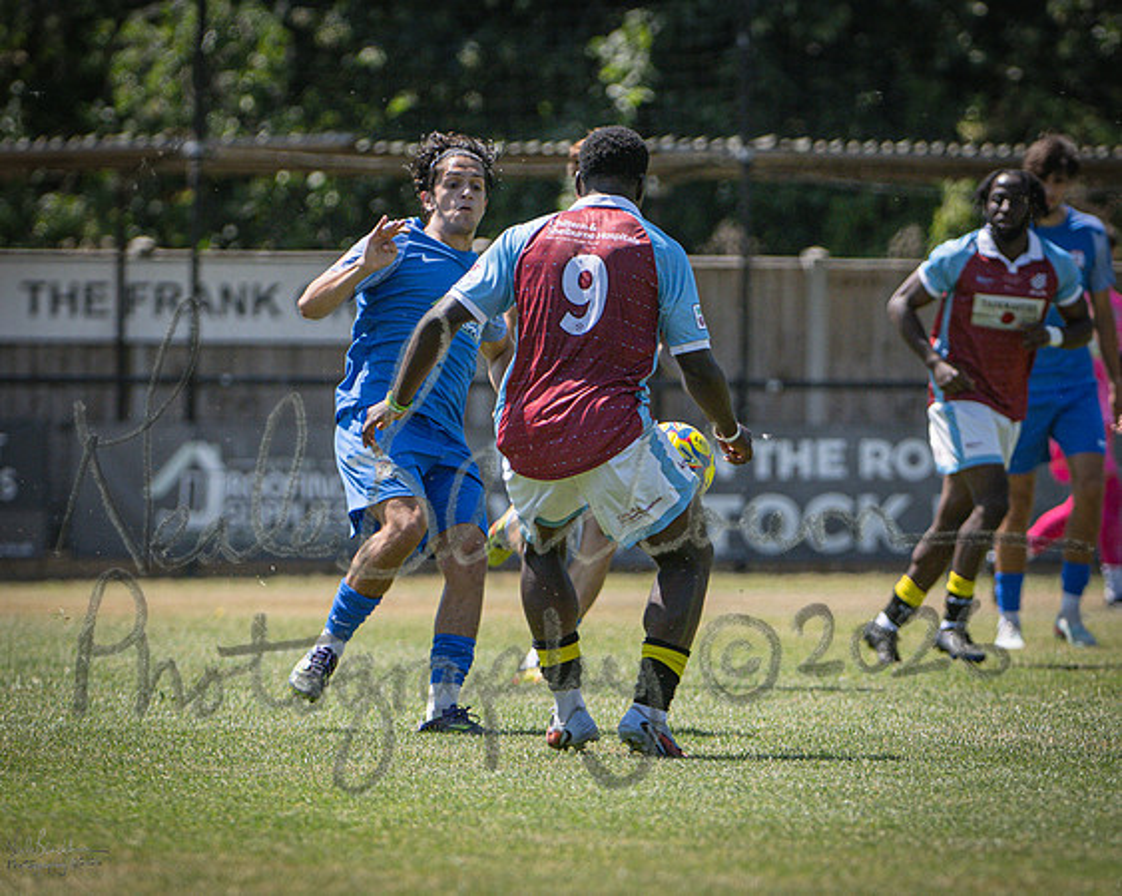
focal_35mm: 576
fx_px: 19113
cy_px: 472
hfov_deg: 3.4
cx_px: 617
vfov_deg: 2.7
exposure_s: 1/2500
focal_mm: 270
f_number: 4
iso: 400
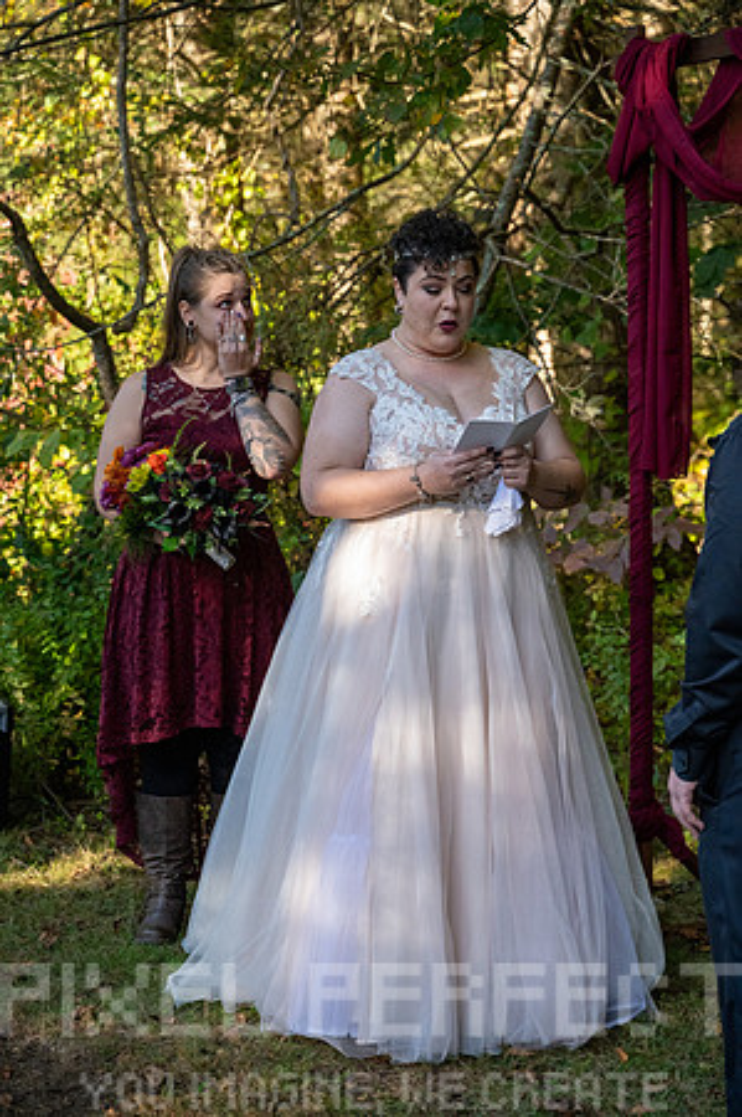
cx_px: 371
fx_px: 2324
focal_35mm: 75
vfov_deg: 27.0
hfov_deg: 18.1
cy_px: 558
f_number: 4
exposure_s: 1/6400
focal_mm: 75
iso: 6400
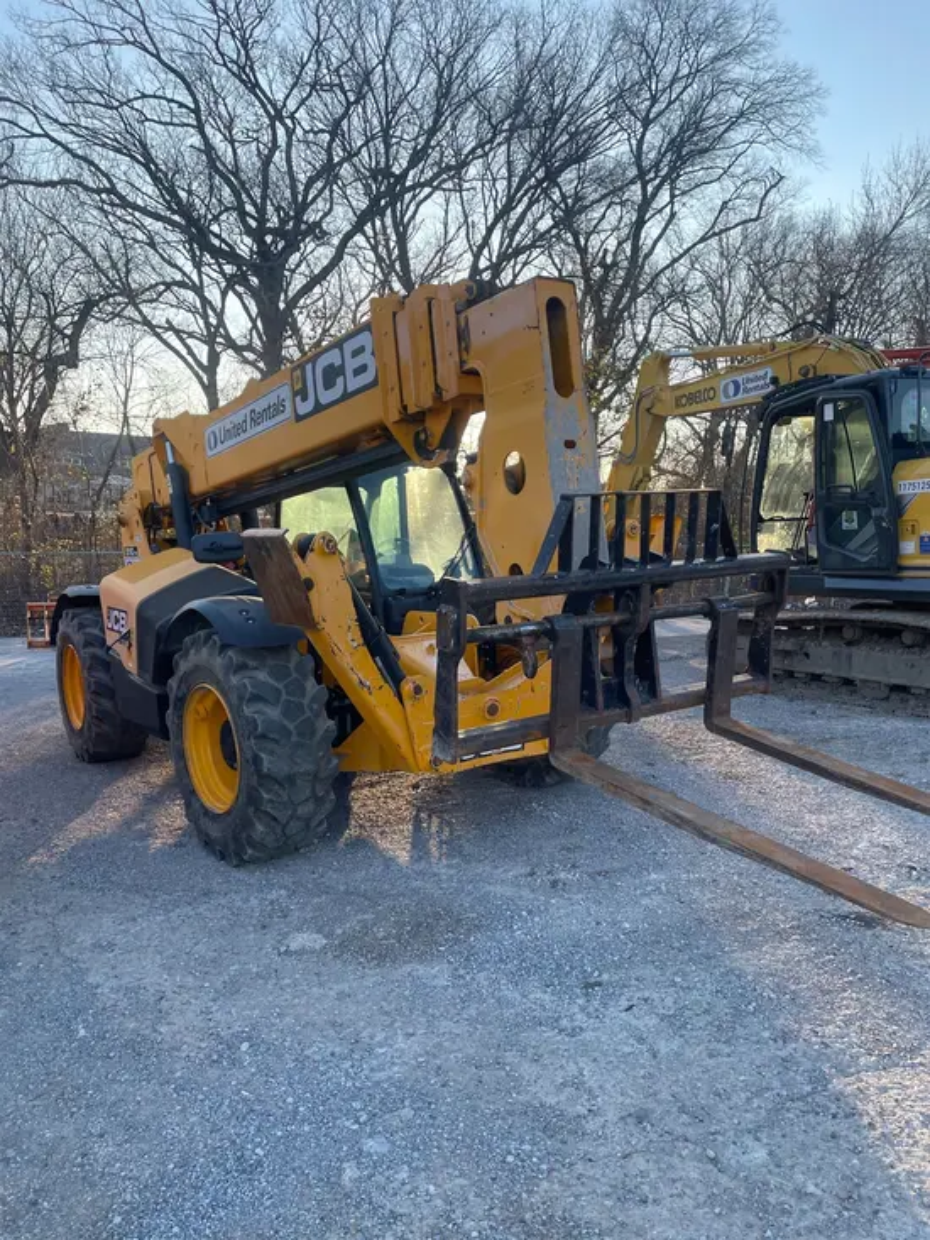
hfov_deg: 53.1
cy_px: 620
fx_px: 931
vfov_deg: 67.3
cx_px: 465
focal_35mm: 26
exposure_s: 1/807
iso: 50
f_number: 1.6
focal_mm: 4.2
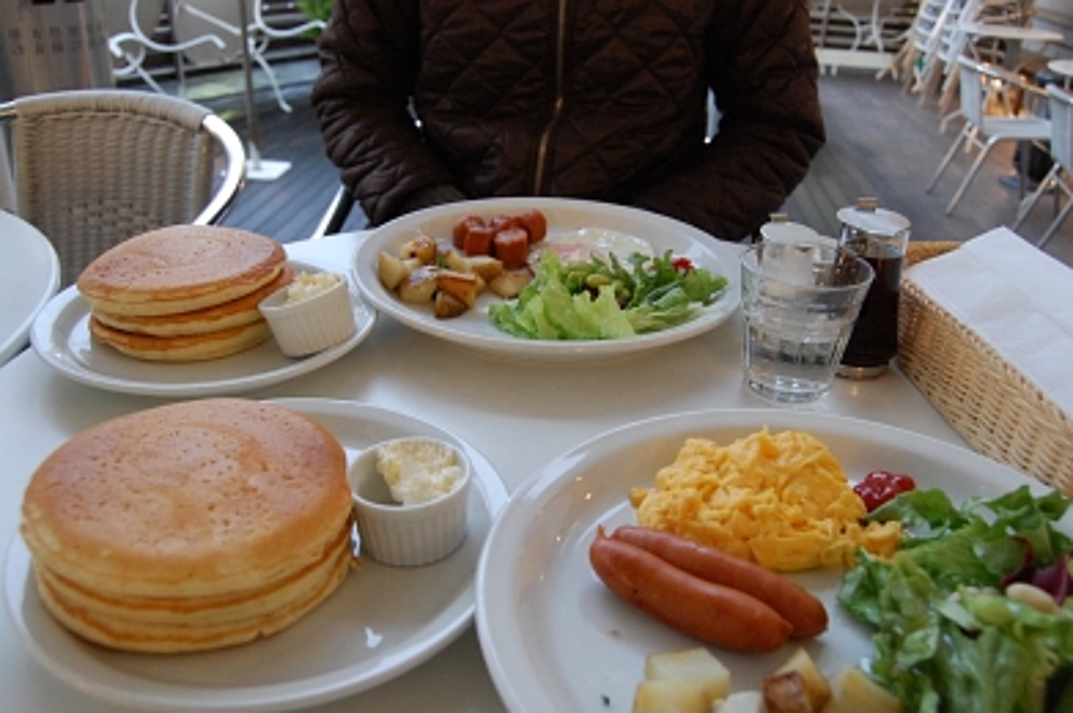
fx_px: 893
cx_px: 536
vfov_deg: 43.5
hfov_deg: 62.0
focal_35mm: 30
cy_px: 356
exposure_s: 1/13
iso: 1600
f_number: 5.6
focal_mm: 20
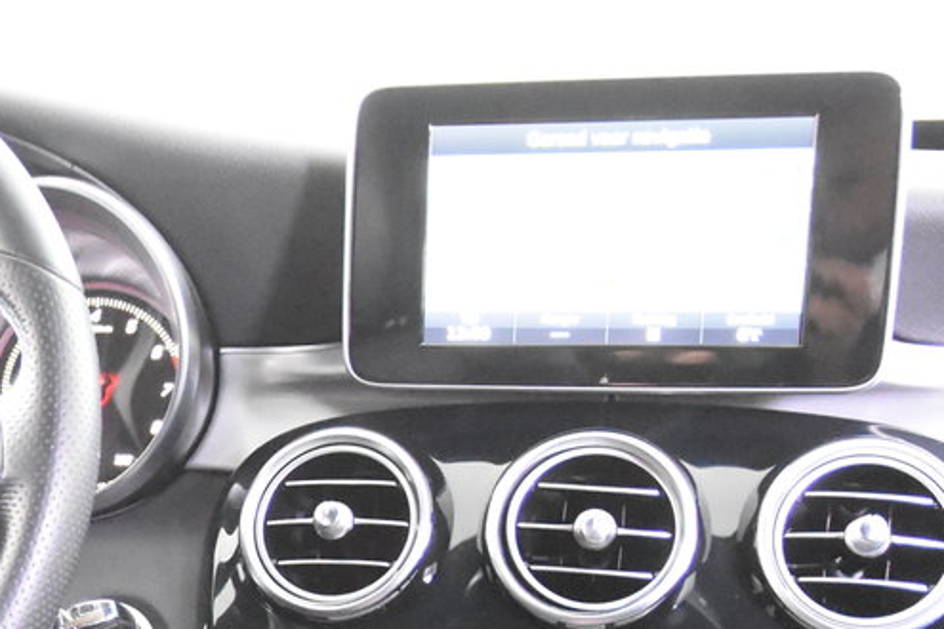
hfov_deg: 20.8
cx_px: -118
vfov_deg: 14.2
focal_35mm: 93
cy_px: 773
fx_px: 2438
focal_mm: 24
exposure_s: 1/40
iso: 12800
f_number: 3
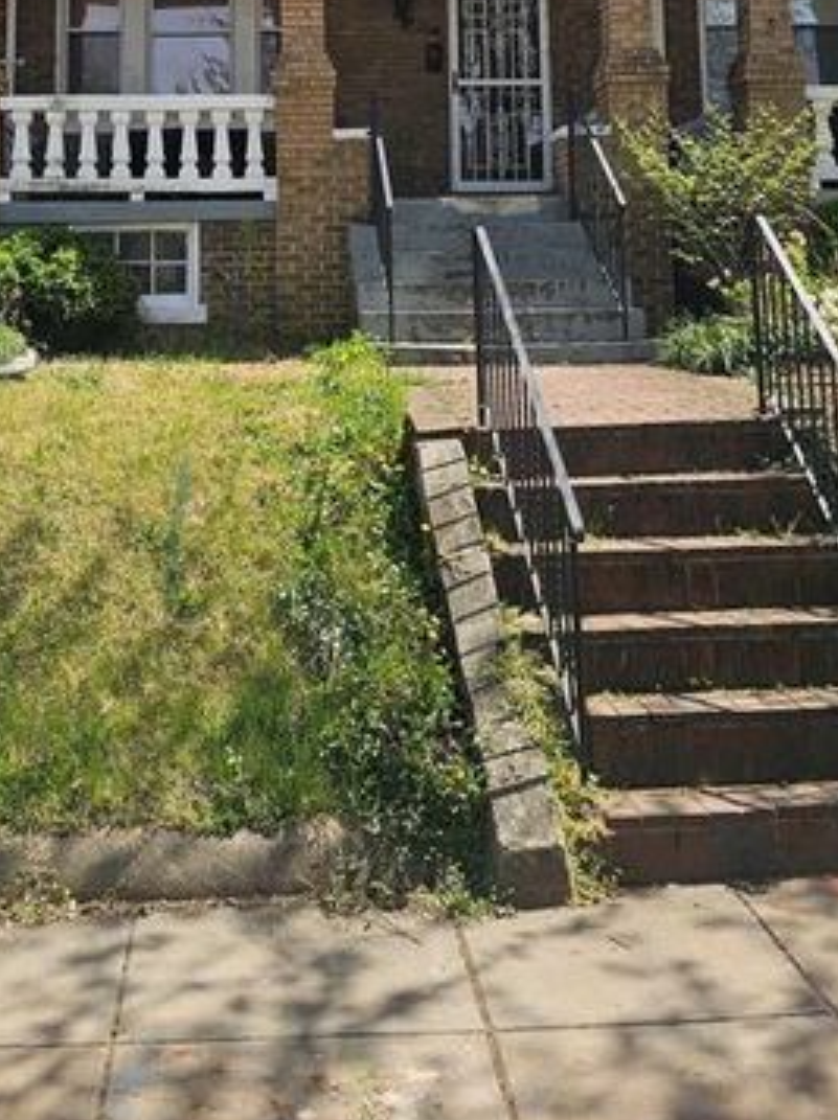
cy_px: 143
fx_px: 1390
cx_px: 323
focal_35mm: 43
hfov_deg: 33.4
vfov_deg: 41.0
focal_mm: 6.3
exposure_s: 1/565
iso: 12
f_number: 1.7
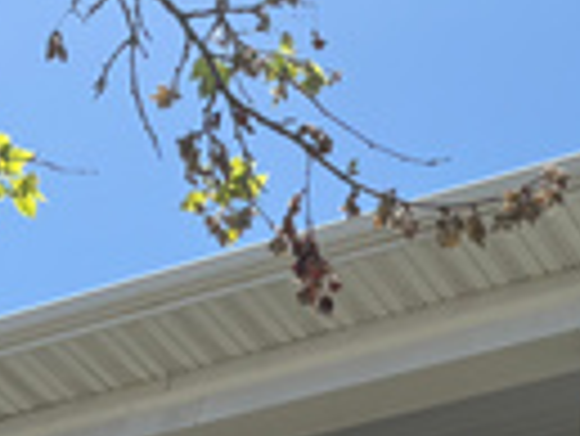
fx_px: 2163
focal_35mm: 129
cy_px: 715
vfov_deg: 10.9
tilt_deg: +30.2
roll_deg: -4.4
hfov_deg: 14.5
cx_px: 791
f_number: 1.6
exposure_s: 1/2451
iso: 50
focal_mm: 5.96
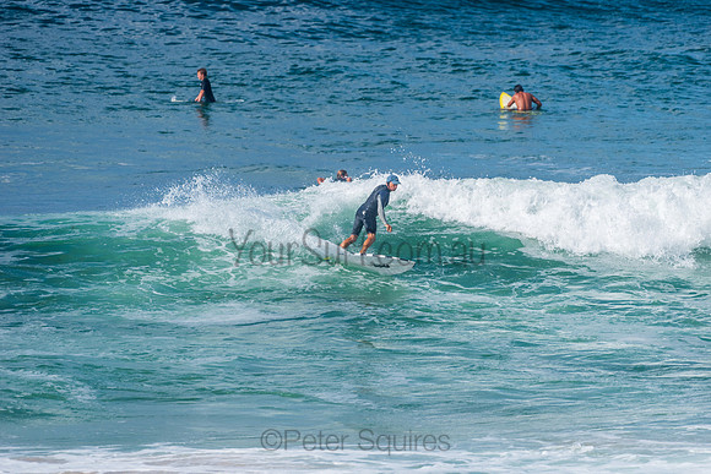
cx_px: 356
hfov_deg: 4.1
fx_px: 9877
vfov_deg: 2.8
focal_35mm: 500
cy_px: 237
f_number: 5.6
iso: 140
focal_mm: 500
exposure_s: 1/2000
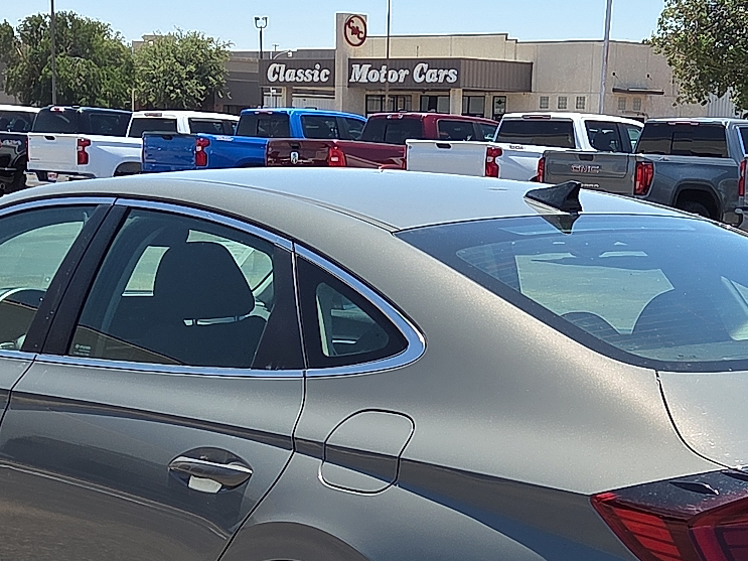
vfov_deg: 17.3
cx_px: 422
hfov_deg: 23.3
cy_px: 510
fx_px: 1815
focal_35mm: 84
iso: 76
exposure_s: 1/3333
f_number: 1.8
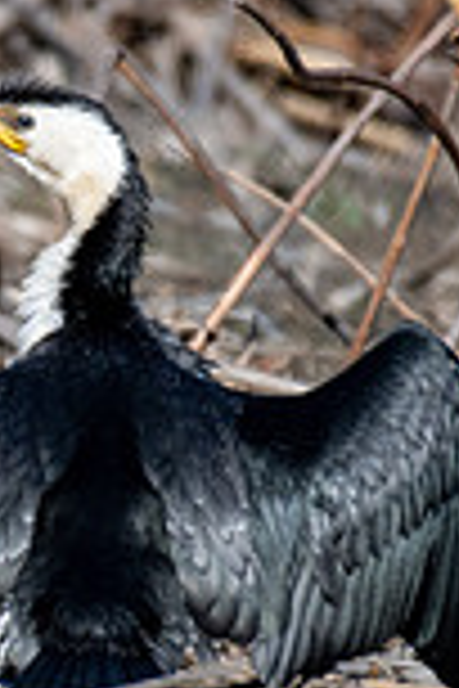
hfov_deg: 0.4
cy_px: 399
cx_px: -79
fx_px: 66206
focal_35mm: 3462
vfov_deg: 0.6
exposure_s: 1/1250
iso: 320
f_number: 5.6
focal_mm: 500
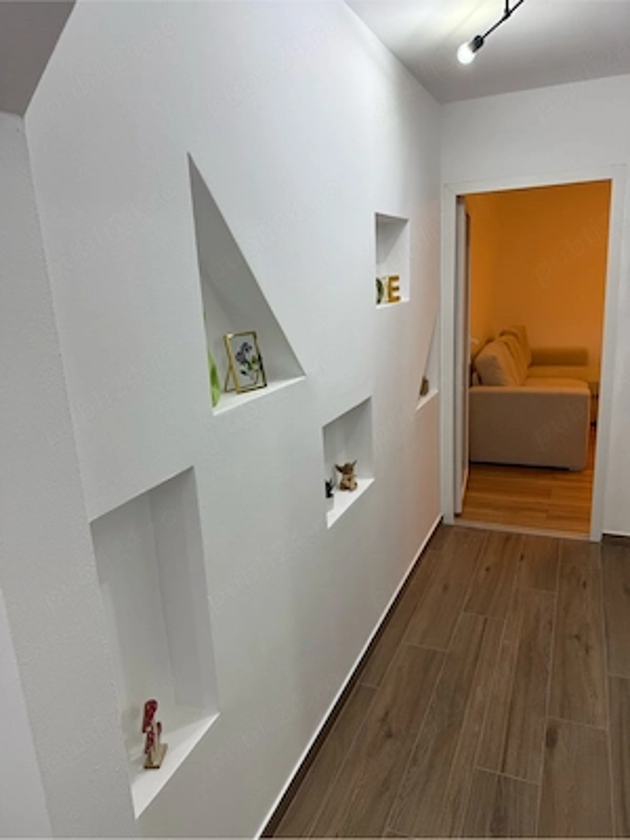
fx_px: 582
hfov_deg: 56.8
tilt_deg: -13.8
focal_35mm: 24
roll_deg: +2.9
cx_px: 315
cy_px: 420
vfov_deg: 71.6
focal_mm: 6.76
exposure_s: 1/100
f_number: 1.78
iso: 64
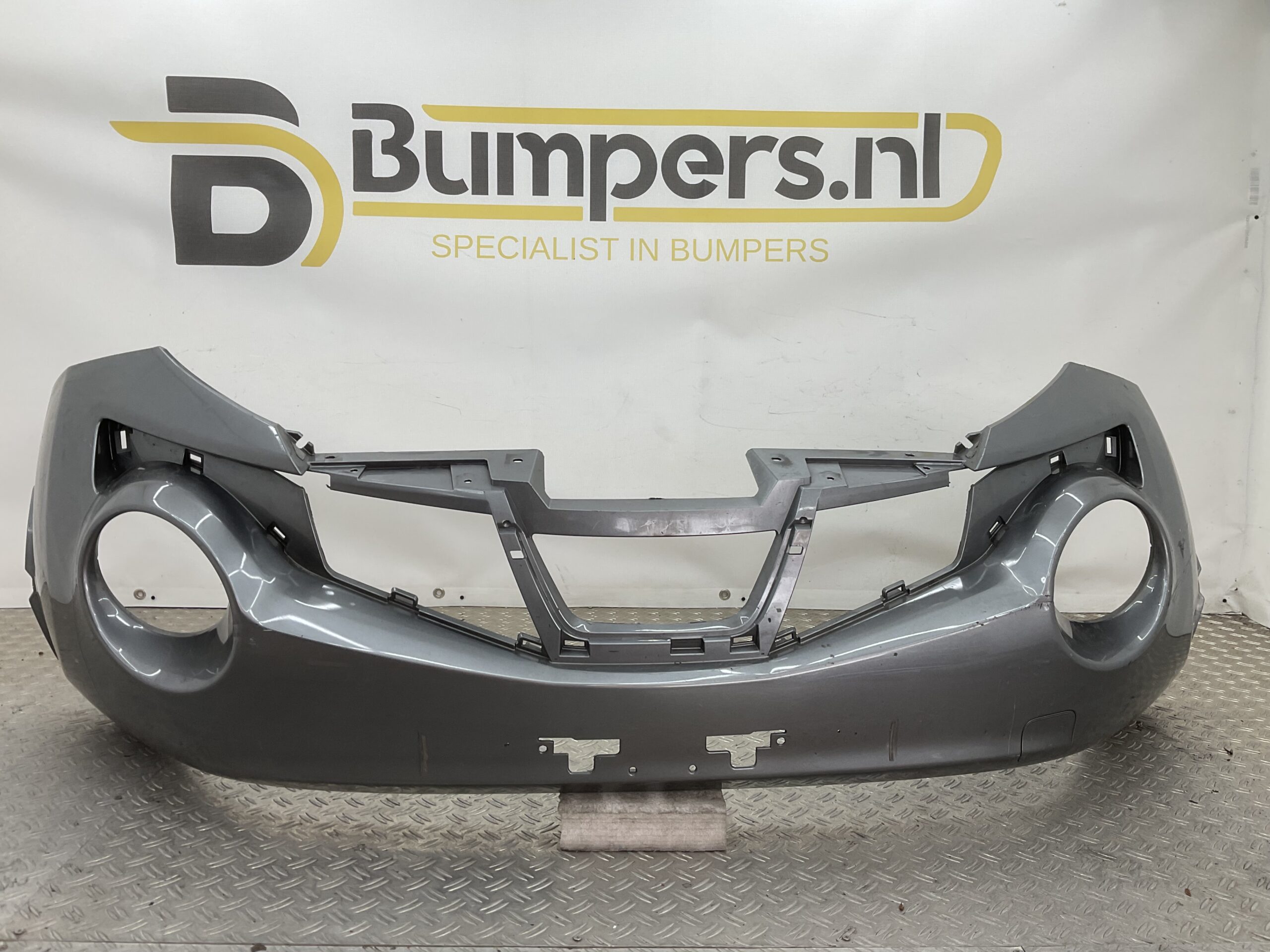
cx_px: 635
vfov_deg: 48.2
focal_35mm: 29
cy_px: 476
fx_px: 1064
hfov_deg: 61.7
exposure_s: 1/108
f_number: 1.8
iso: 16
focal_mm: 3
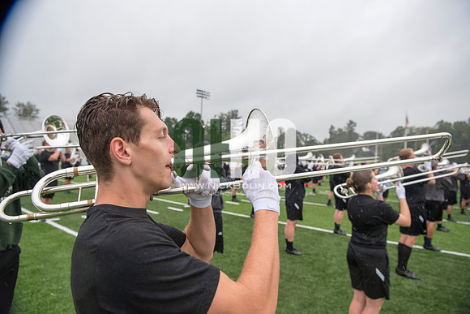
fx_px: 313
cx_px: 235
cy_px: 157
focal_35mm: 24
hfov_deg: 73.7
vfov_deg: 53.2
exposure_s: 1/800
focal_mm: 24
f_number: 4
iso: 400
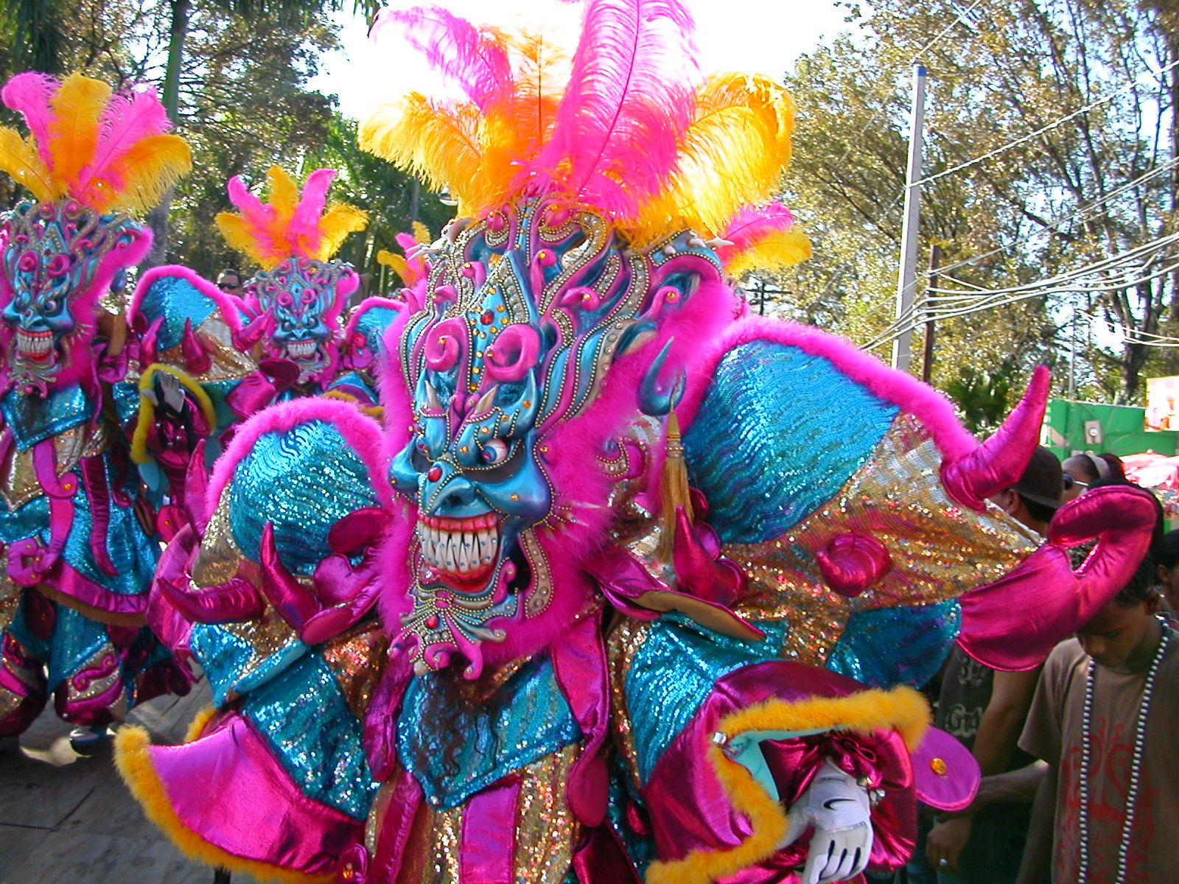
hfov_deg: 50.1
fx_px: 1260
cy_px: 442
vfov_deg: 38.7
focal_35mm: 37
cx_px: 590
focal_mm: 5.6
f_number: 2.7
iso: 100
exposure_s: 1/299
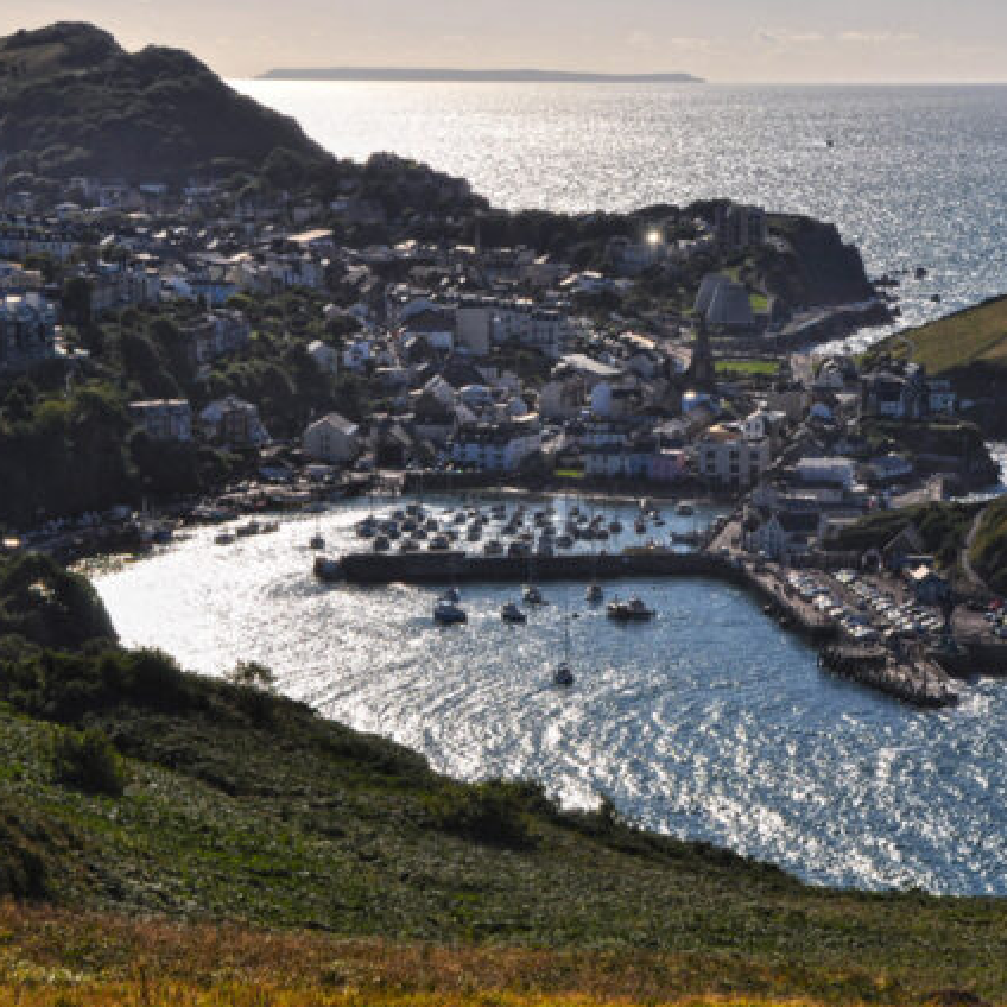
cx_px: 558
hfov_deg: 16.4
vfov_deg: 16.4
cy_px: 413
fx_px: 3489
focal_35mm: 106
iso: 200
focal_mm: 46
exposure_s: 1/640
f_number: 11
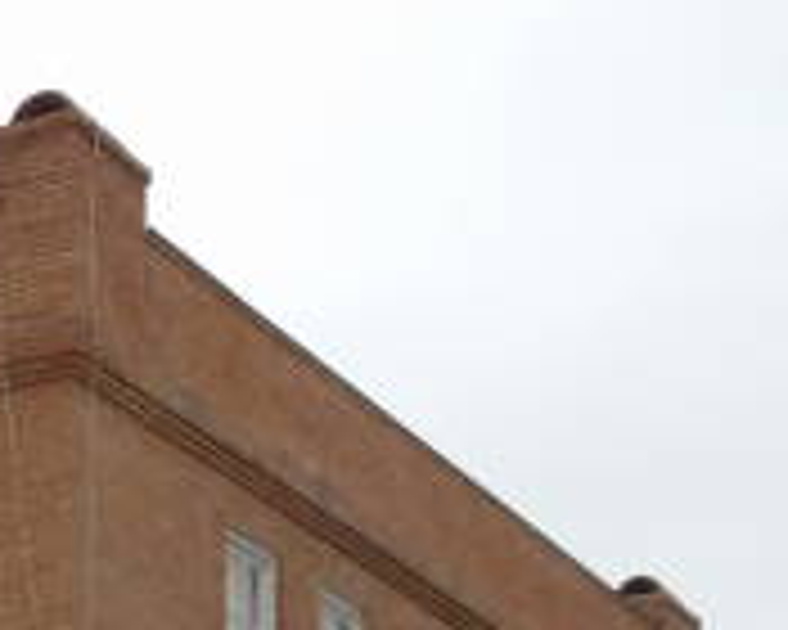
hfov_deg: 10.3
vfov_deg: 8.5
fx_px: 4151
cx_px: -576
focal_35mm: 178
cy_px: 882
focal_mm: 6.81
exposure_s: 1/320
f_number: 3.7
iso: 100
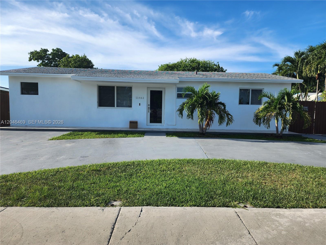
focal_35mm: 23
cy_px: 122
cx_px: 163
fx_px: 217
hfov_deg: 73.9
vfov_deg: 58.9
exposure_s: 1/816
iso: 12
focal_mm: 6.4
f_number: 1.8
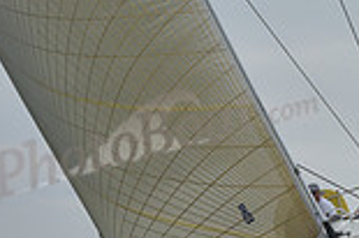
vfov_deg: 5.2
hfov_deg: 7.8
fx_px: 2610
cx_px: 440
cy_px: 225
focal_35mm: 262
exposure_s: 1/800
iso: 250
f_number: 8
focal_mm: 70
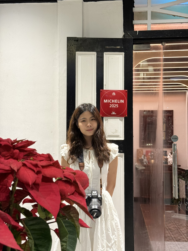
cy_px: 126
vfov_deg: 39.7
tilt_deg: +4.8
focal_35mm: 48
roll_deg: -0.2
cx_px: 94
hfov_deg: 30.3
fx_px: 348
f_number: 1.78
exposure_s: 1/33
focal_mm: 6.76
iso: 200
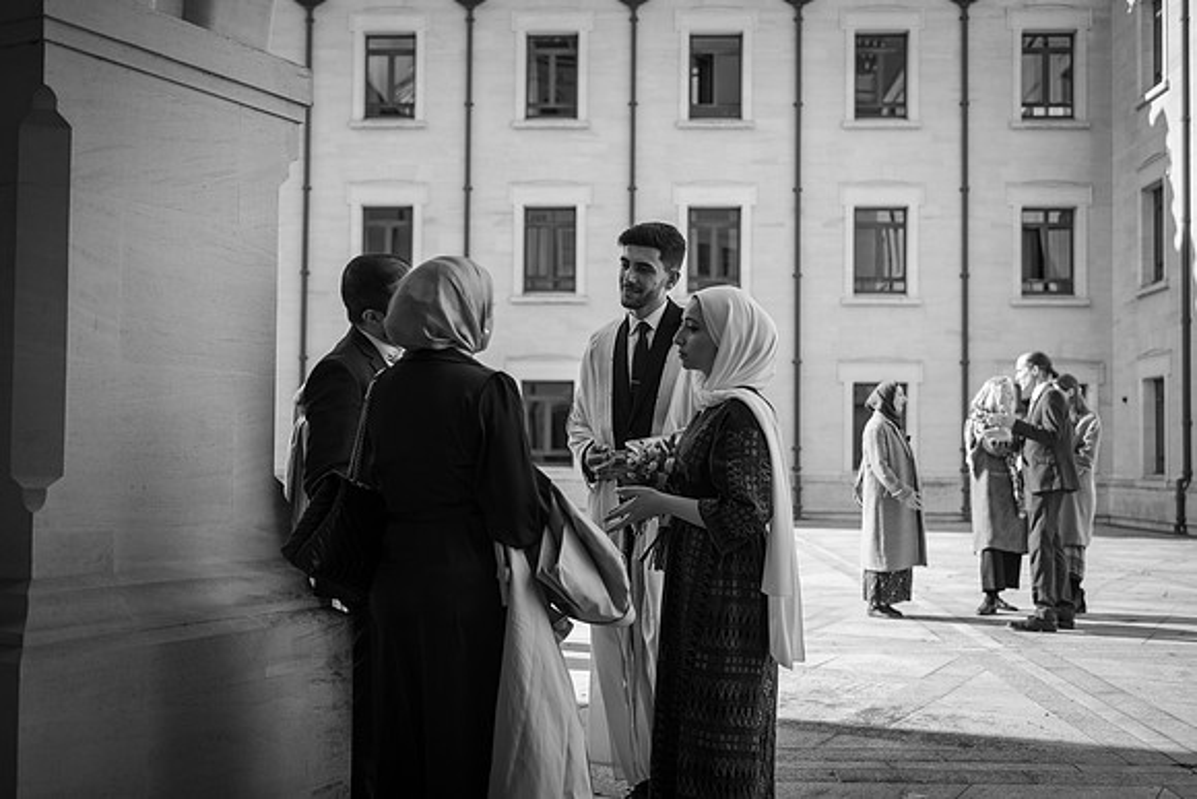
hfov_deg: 48.4
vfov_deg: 33.4
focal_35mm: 40
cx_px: 598
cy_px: 400
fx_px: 1330
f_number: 2.8
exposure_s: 1/1250
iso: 100
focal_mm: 40
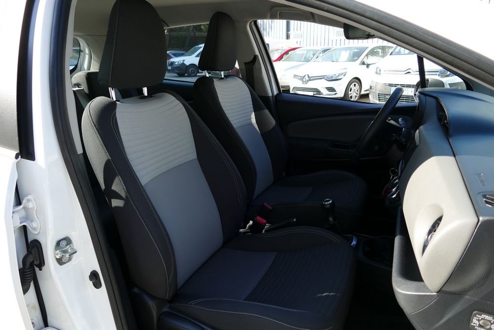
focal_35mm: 25
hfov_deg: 71.5
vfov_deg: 51.3
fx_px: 343
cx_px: 247
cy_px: 165
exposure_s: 1/320
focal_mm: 9.12
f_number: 2.8
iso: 125
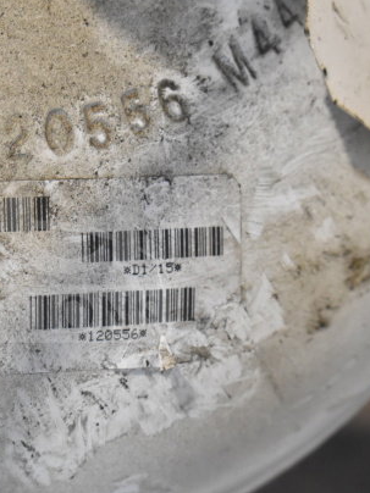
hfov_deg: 12.3
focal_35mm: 120
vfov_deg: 16.5
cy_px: 246
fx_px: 1706
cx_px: 33
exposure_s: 1/100
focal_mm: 55
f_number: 5.6
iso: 3200
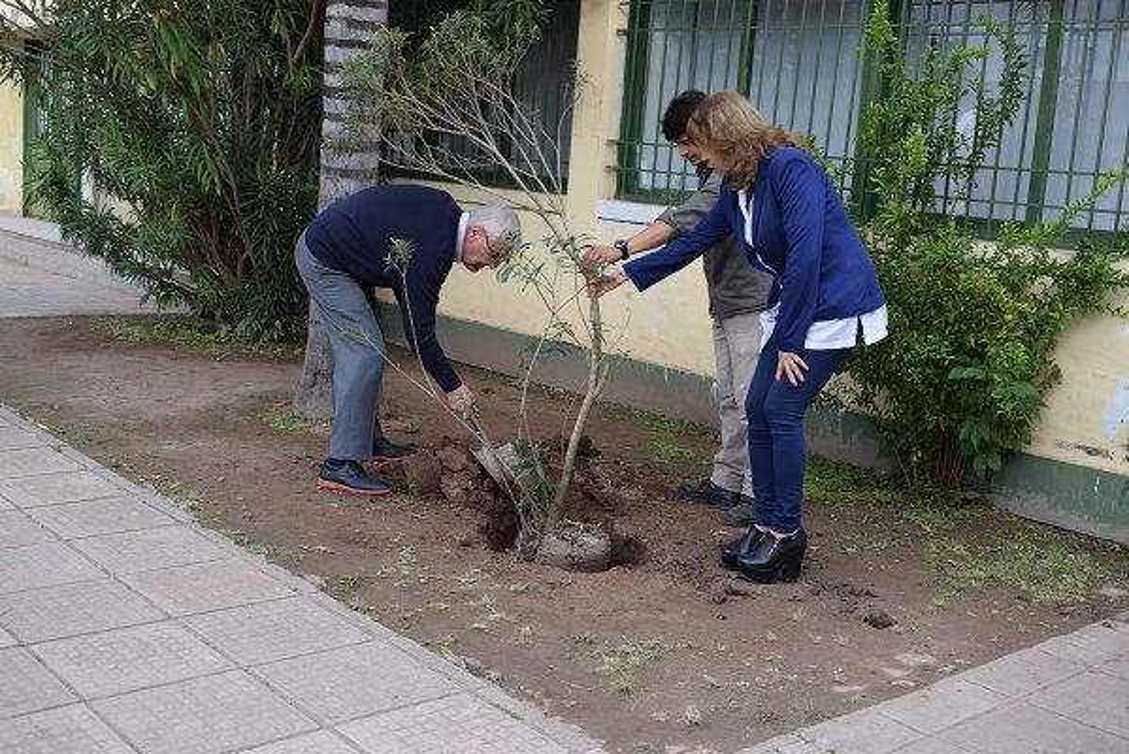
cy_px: 377
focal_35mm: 42
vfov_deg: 31.9
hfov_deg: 46.4
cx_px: 564
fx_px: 1318
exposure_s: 1/160
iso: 400
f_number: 6.3
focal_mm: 28
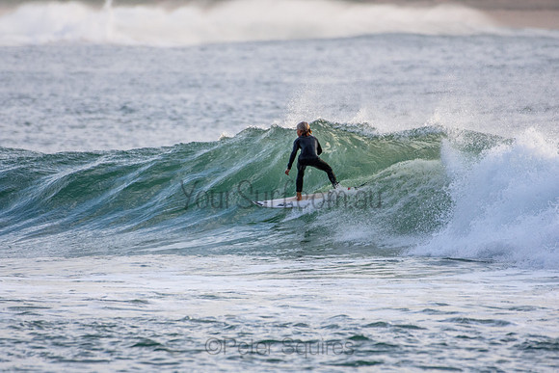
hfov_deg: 2.7
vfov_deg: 1.8
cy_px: 186
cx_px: 280
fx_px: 11648
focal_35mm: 750
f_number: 5.6
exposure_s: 1/2000
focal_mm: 500
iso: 900
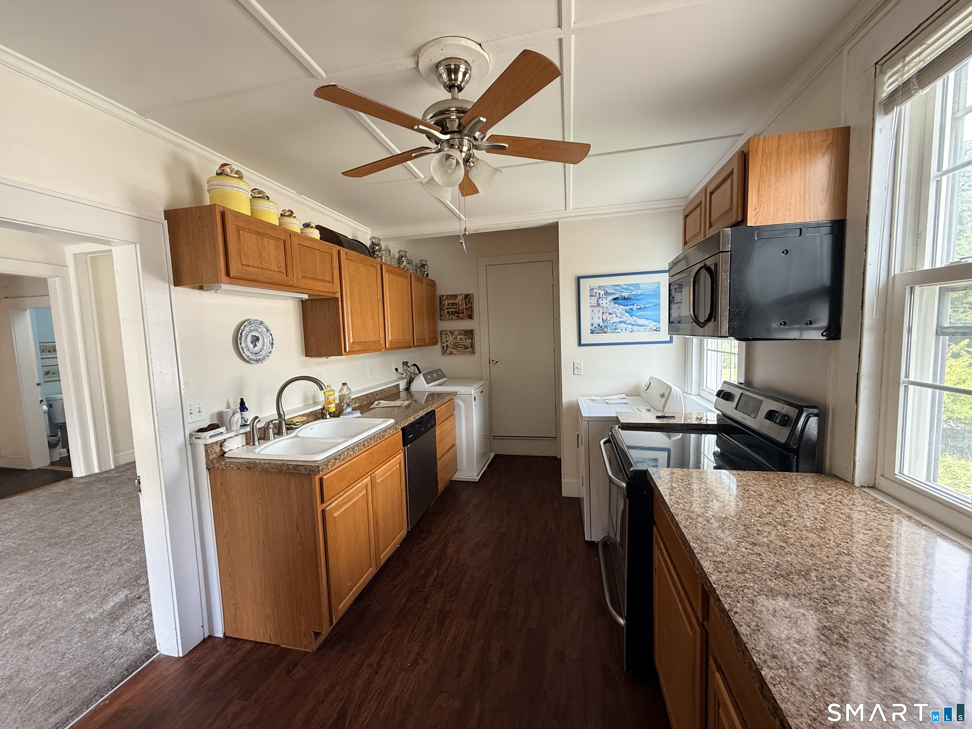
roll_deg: +2.0
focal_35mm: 14
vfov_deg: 85.7
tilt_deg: -4.1
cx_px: 486
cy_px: 364
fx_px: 393
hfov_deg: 102.1
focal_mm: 2.22
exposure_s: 1/99
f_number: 2.2
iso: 160
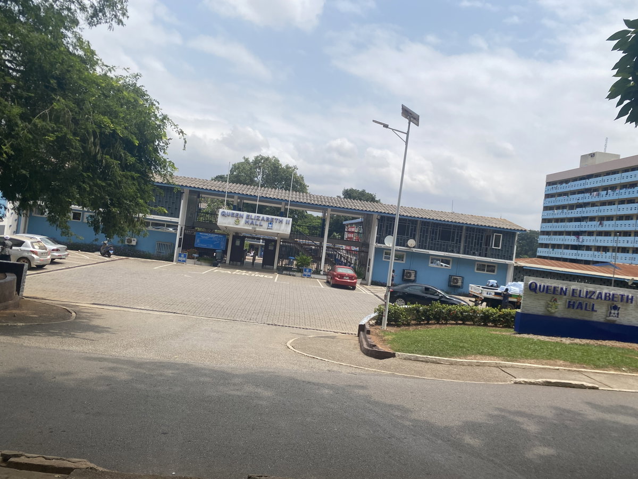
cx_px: 319
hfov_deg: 67.3
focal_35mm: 26
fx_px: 479
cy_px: 240
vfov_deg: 53.1
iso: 32
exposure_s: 1/4274
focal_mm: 4.25
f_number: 1.8
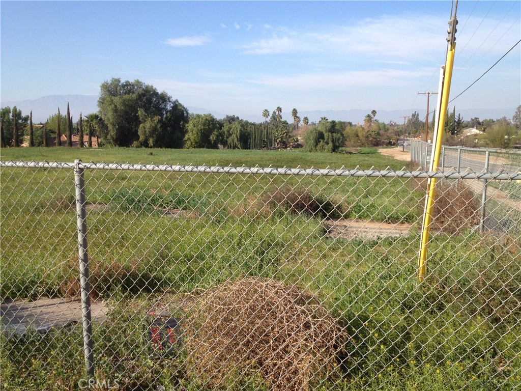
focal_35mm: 35
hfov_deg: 52.6
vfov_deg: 40.7
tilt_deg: -10.3
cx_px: 260
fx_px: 527
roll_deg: +0.3
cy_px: 196
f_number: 2.4
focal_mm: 4.28
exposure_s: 1/1175
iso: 50
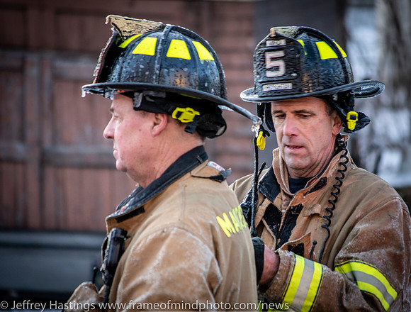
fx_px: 3990
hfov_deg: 5.9
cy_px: 161
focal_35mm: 335
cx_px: 243
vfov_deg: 4.5
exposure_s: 1/80
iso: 320
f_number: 5.6
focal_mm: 180
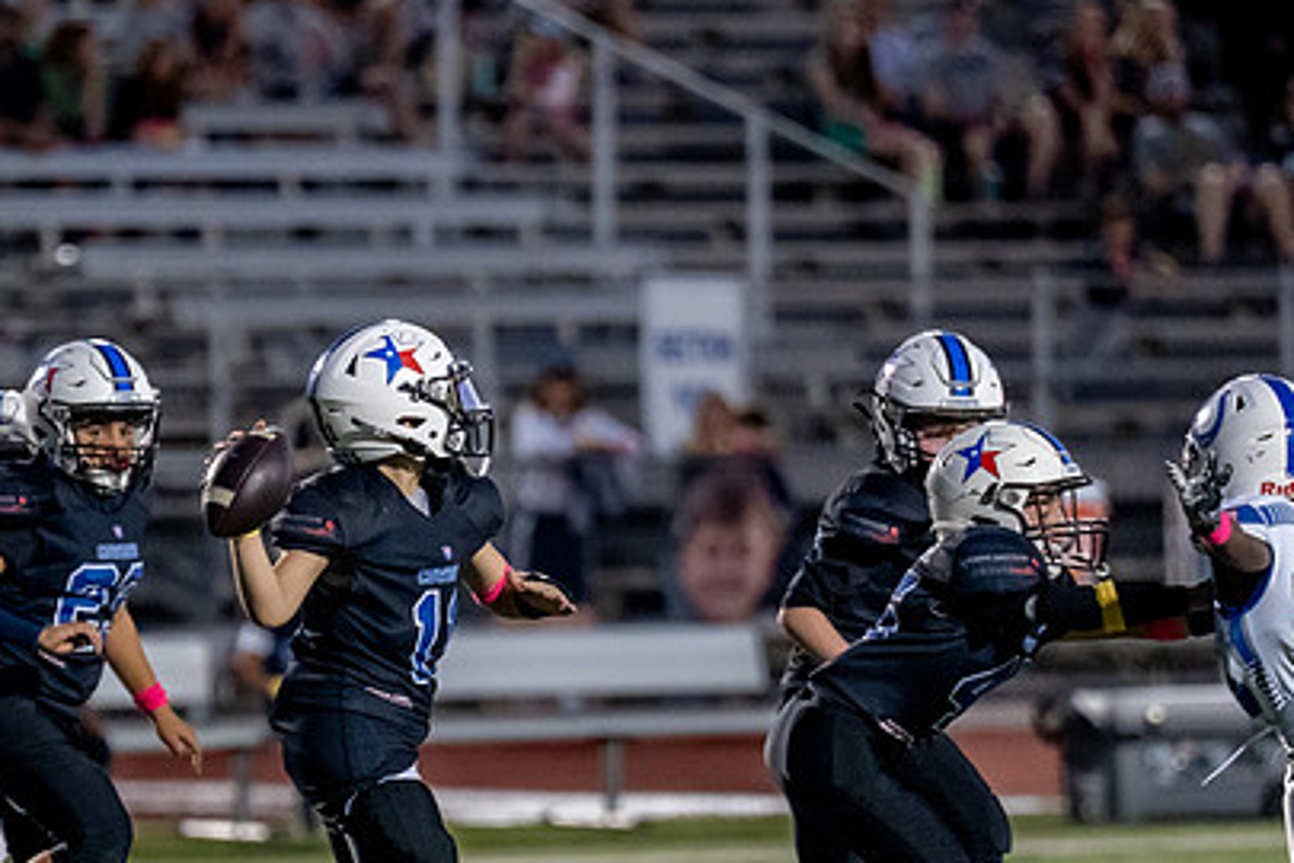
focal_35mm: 513
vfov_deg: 2.7
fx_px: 18438
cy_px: 715
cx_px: 352
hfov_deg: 4.0
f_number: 2.8
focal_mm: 191
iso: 2500
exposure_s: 1/1000
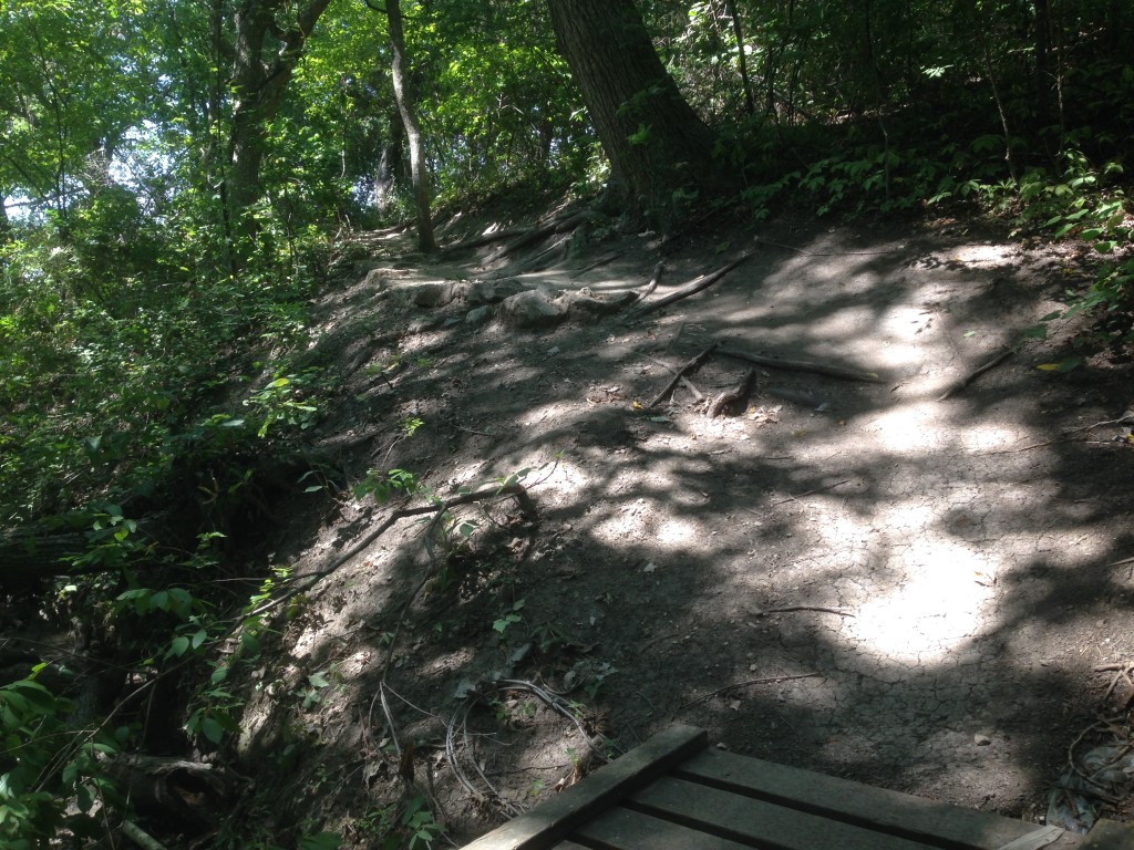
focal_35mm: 33
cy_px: 425
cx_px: 567
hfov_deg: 55.4
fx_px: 1081
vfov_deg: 42.9
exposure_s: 1/120
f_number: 2.4
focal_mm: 4.12
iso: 50
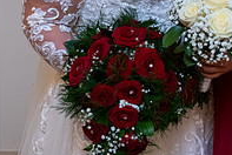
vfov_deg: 9.1
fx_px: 962
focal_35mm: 149
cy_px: -56
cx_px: 178
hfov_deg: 13.7
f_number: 3.5
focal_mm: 50
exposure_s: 1/160
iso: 1000
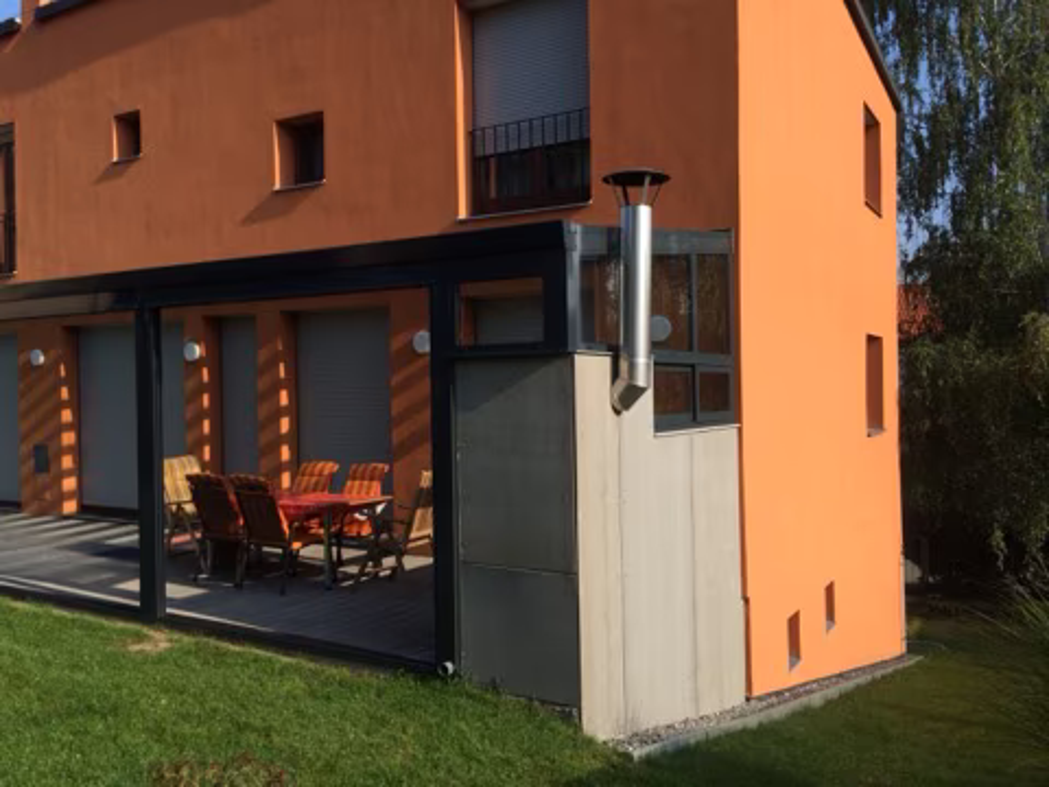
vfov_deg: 46.8
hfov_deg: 60.0
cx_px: 524
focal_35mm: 30
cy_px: 394
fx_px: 909
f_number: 2.2
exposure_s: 1/1866
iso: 40
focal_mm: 4.12
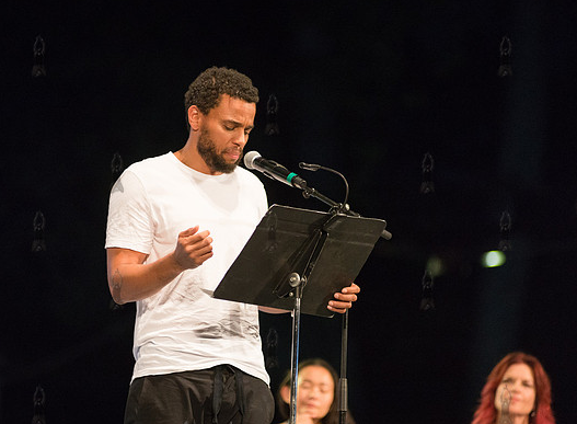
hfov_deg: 8.3
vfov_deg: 6.1
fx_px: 3971
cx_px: 232
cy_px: 236
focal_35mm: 240
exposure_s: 1/1000
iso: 3200
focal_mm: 200
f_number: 2.8
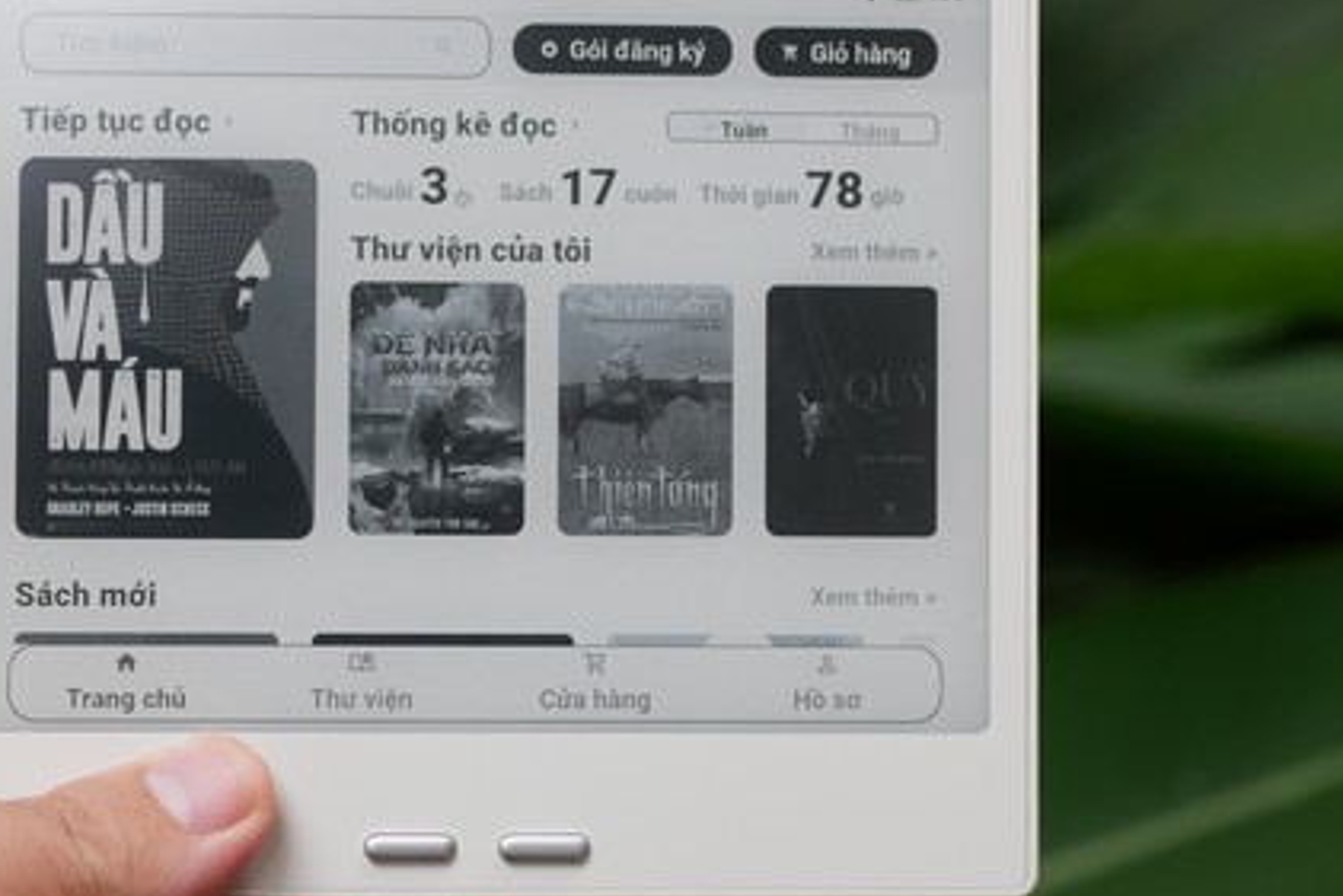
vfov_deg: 17.3
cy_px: 306
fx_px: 2948
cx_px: 415
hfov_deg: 25.5
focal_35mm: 79
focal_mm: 25
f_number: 2.8
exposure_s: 1/400
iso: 800
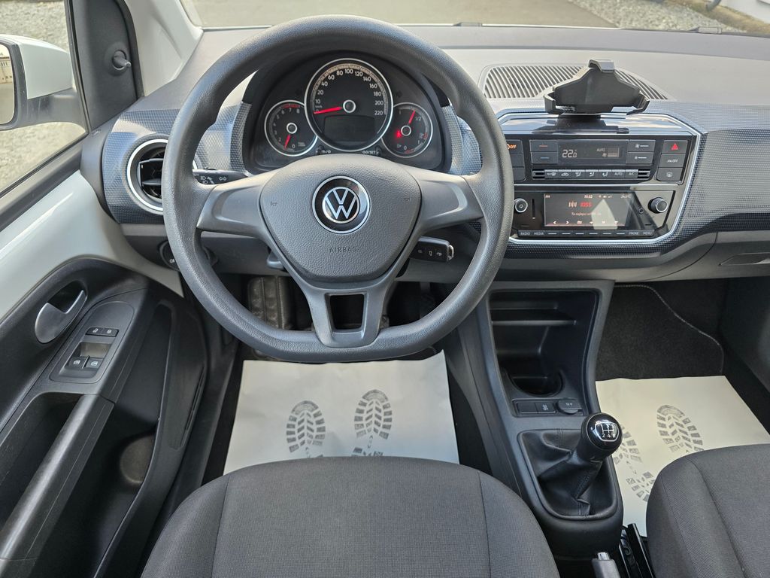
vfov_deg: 58.9
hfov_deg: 73.9
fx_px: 512
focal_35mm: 23
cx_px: 385
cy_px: 289
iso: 160
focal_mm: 6.3
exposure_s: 1/180
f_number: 1.7
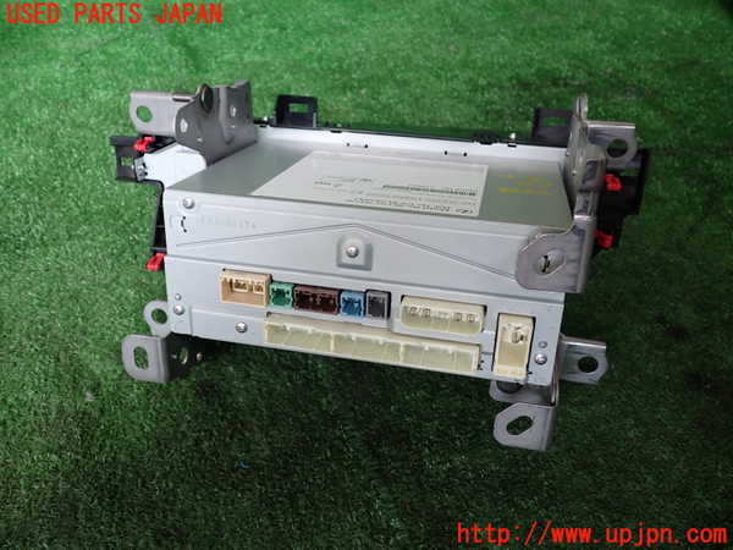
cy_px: 275
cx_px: 366
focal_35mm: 30
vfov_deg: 46.8
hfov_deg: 60.0
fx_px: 635
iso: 160
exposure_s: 1/125
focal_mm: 5.4
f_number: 2.3
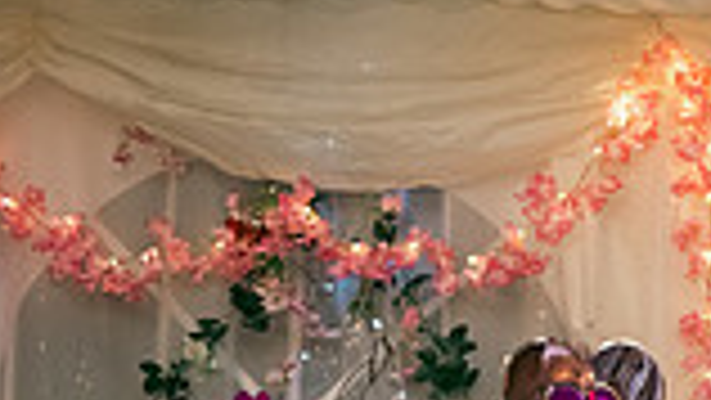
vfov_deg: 7.7
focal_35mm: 154
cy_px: 667
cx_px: 1300
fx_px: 2904
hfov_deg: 12.6
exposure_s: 1/160
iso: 800
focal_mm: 40
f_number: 3.5
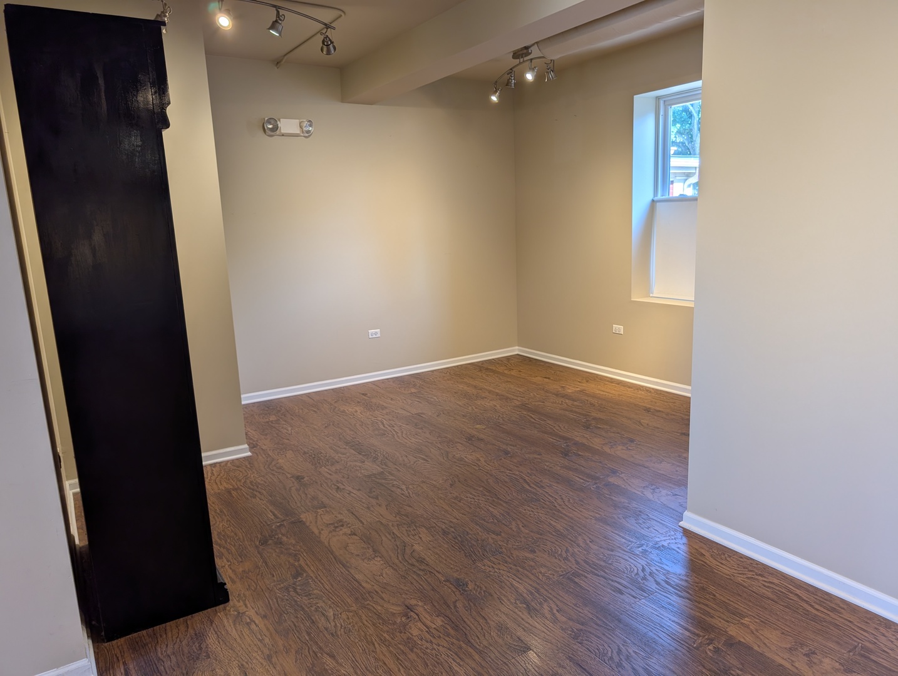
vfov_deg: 56.9
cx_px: 449
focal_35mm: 24
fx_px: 624
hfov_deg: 71.5
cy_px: 338
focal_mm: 6.9
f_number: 1.68
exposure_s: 1/132
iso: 23
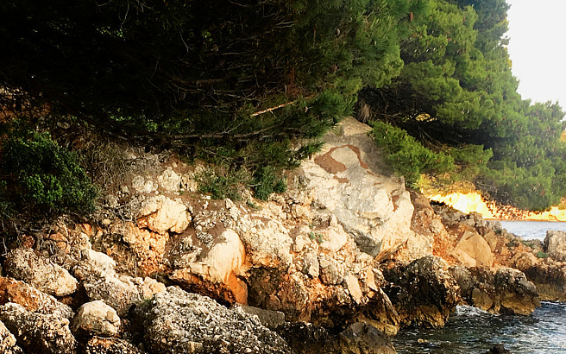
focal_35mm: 75
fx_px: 1157
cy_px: 285
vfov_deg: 17.2
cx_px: 209
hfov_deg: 27.4
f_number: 2.2
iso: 25
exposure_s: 1/122
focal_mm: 4.2
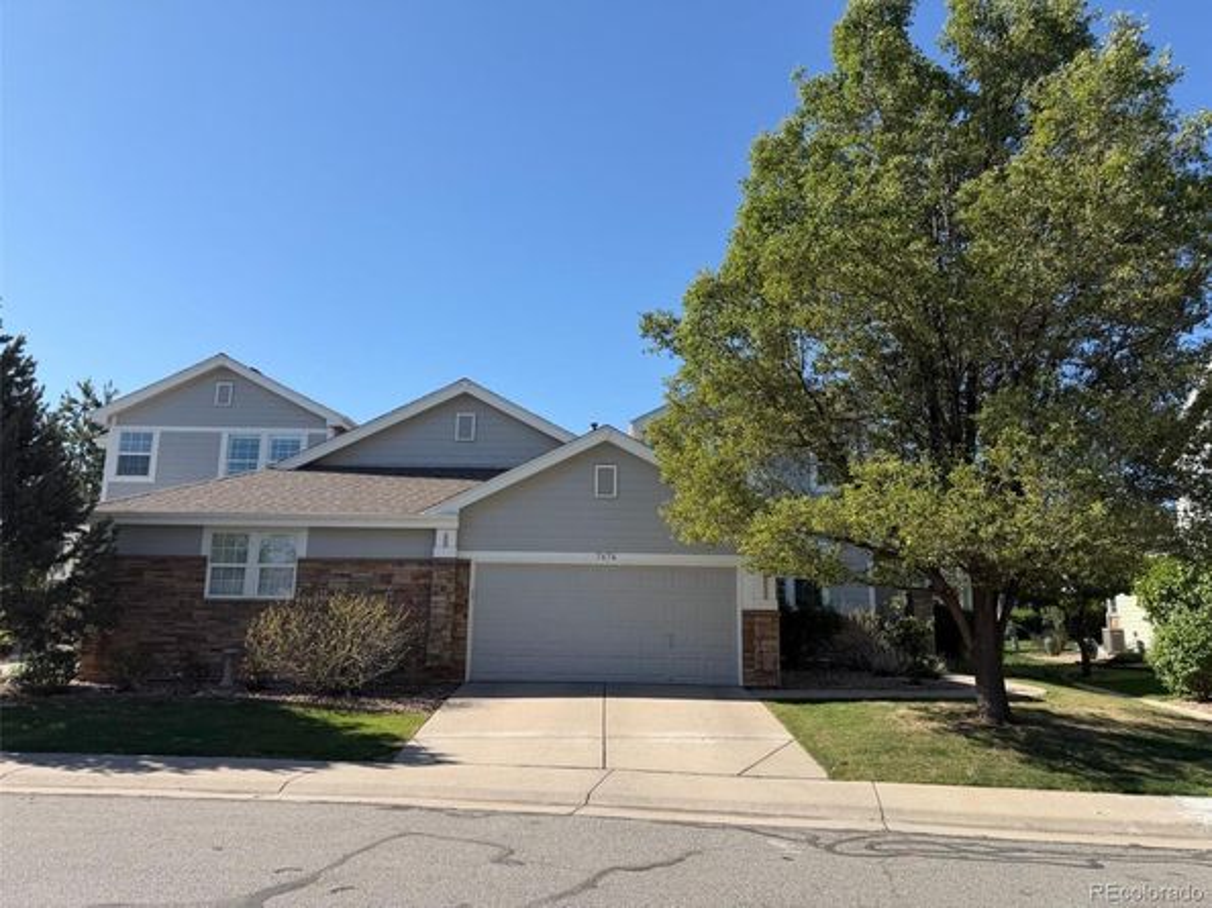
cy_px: 454
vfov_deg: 56.8
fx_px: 840
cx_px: 606
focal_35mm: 24
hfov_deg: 71.6
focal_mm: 6.76
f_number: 1.78
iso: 80
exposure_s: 1/3759
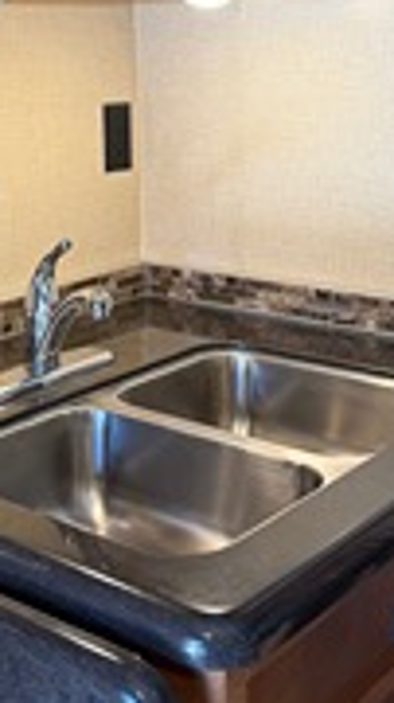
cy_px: 145
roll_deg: +2.3
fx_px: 1079
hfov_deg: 20.0
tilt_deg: -6.1
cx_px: -8
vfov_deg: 35.0
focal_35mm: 58
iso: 200
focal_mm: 6.76
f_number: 1.78
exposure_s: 1/79
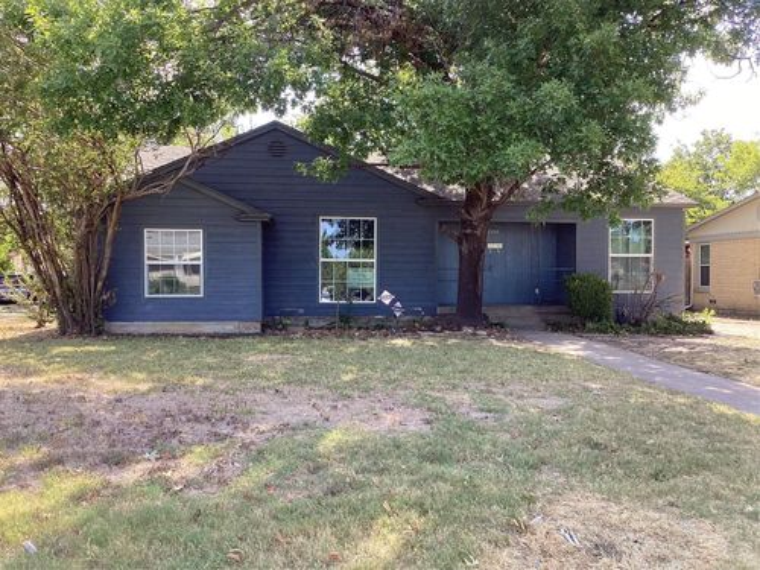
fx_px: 681
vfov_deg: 45.4
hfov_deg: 58.4
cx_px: 380
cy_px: 285
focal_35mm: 31
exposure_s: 1/124
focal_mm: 3.3
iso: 25
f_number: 2.4
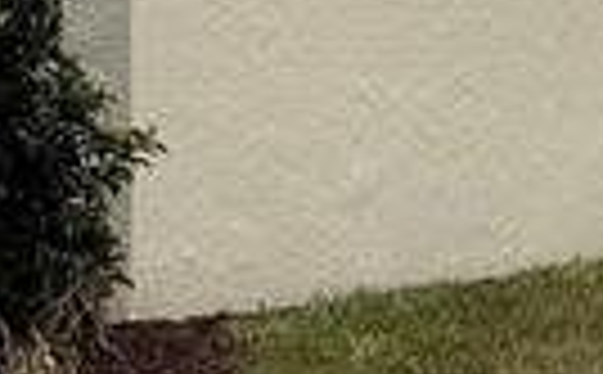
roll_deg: +1.5
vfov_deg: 6.5
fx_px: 3197
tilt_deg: +3.9
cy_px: -360
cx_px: 346
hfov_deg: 10.8
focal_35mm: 195
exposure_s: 1/10309
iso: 80
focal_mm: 6.76
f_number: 1.78
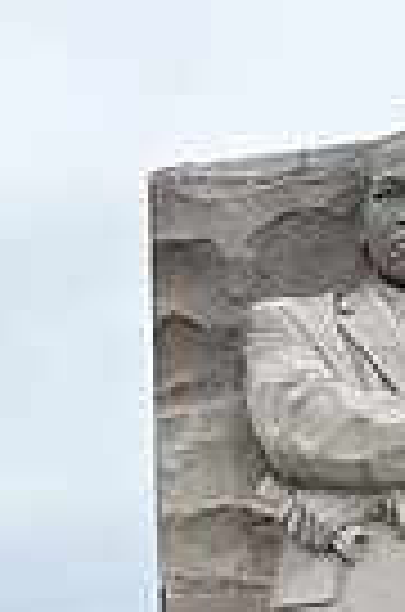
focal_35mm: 119
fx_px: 2018
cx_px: 380
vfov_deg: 15.5
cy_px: 999
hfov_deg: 11.4
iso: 64
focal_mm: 24
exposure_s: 1/160
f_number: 6.3
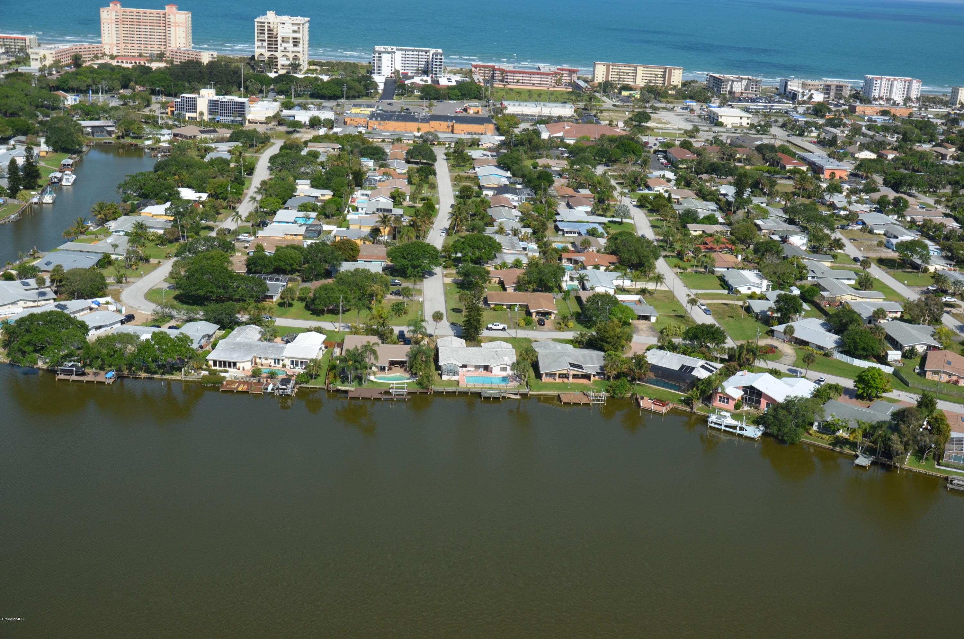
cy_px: 320
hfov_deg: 41.2
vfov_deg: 28.0
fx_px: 1283
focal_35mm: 48
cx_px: 482
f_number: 8
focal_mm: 32
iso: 400
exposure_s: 1/2000
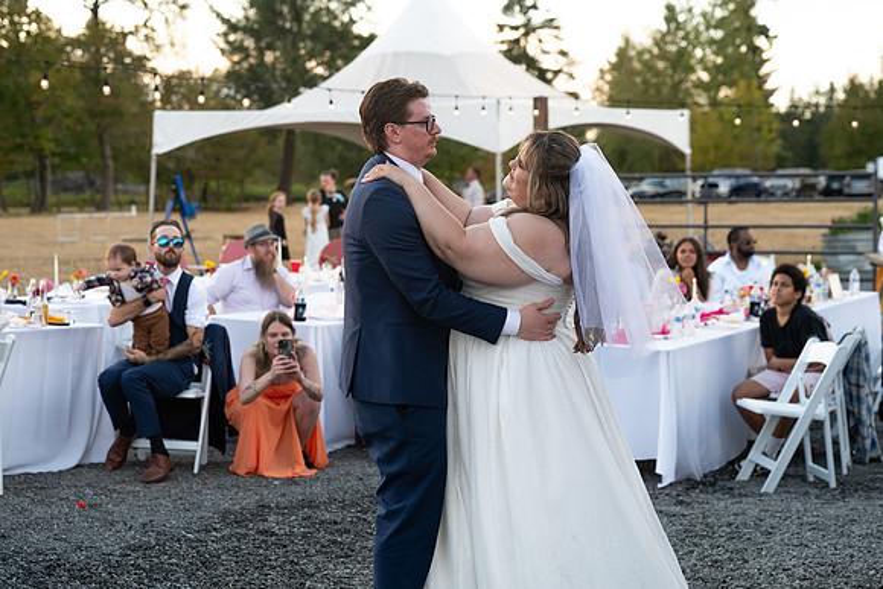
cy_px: 294
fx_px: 1693
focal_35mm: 69
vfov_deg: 19.7
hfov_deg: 29.2
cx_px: 442
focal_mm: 69
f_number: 4
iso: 1600
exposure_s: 1/500
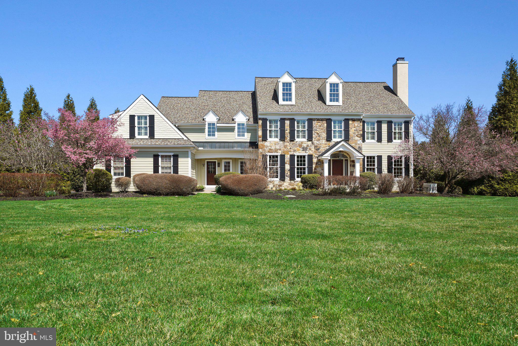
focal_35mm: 24
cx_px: 259
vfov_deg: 53.1
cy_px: 173
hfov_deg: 73.7
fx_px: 345
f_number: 8
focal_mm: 24
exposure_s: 1/320
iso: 100
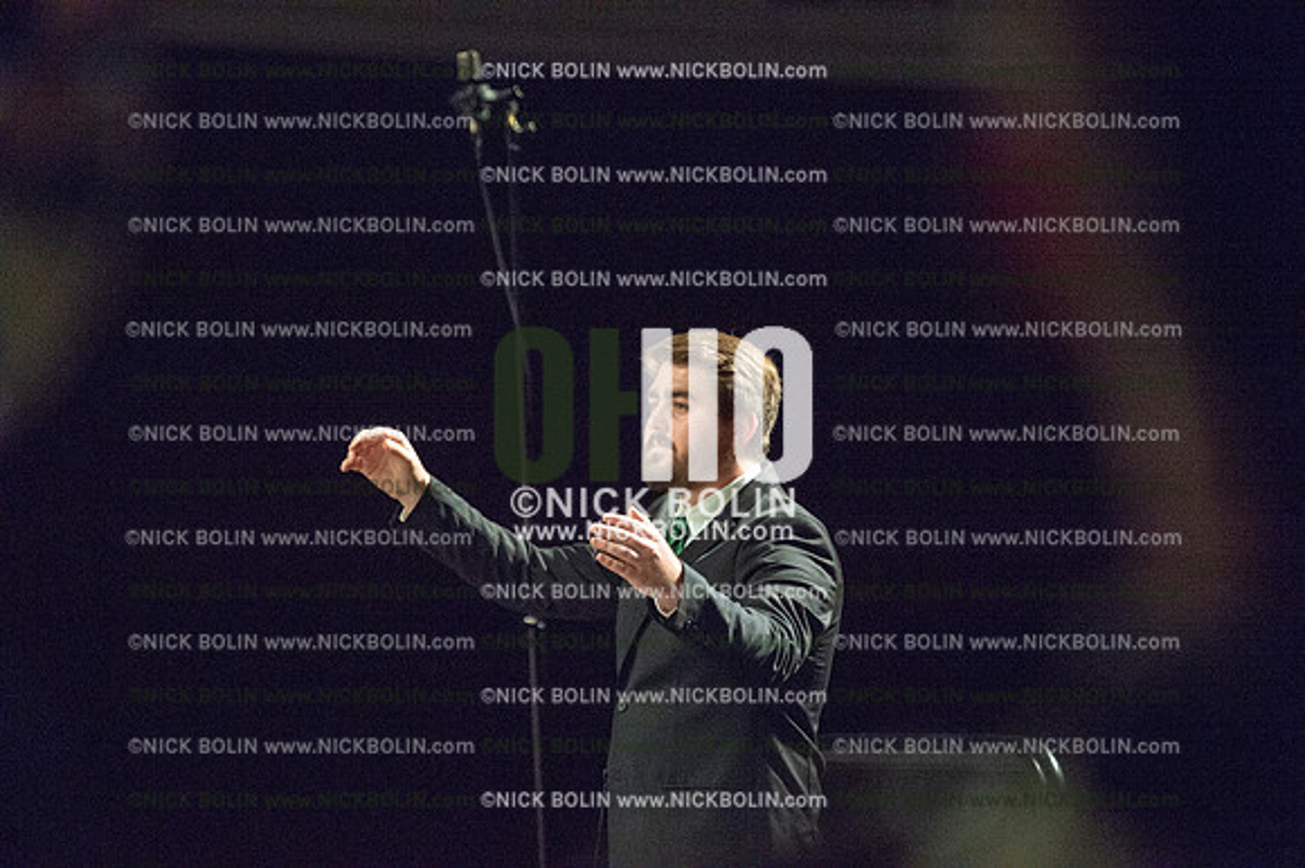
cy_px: 434
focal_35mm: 210
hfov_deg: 9.8
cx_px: 652
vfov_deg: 6.5
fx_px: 7608
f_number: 5.6
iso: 8000
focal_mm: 210
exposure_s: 1/320
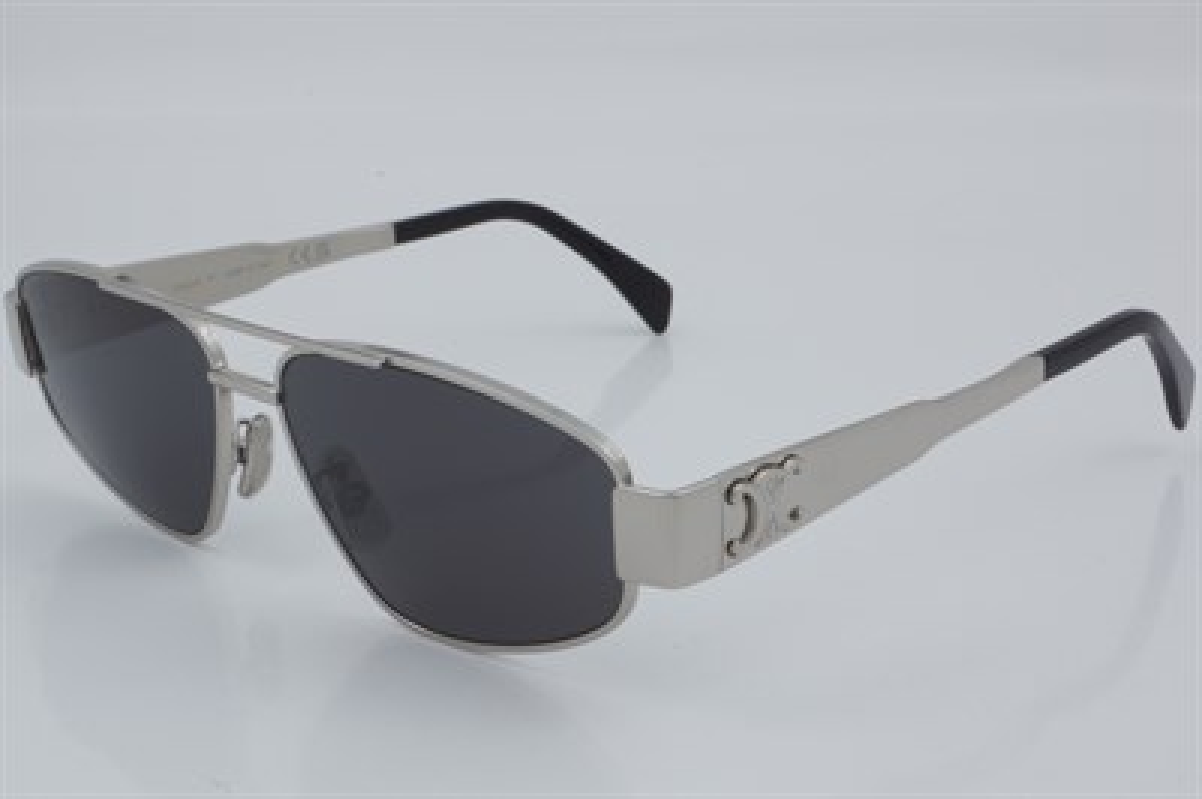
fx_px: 2502
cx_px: 601
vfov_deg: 18.2
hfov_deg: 27.0
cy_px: 400
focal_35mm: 75
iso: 100
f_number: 32
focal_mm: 50
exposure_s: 1/4
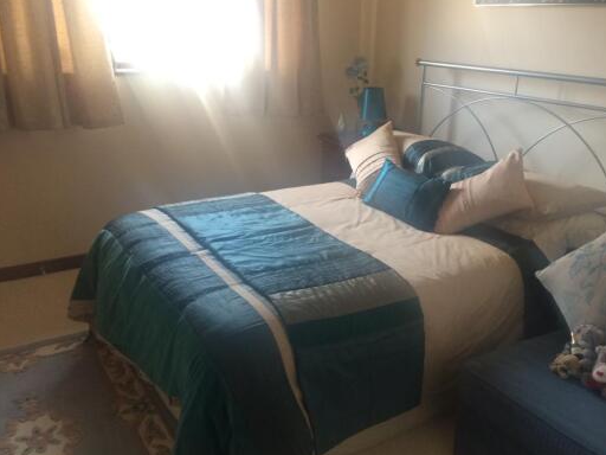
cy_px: 252
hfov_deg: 55.2
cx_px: 343
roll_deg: -1.3
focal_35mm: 33
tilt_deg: -21.9
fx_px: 578
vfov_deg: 42.9
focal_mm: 4.15
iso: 125
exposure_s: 1/33
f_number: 2.2
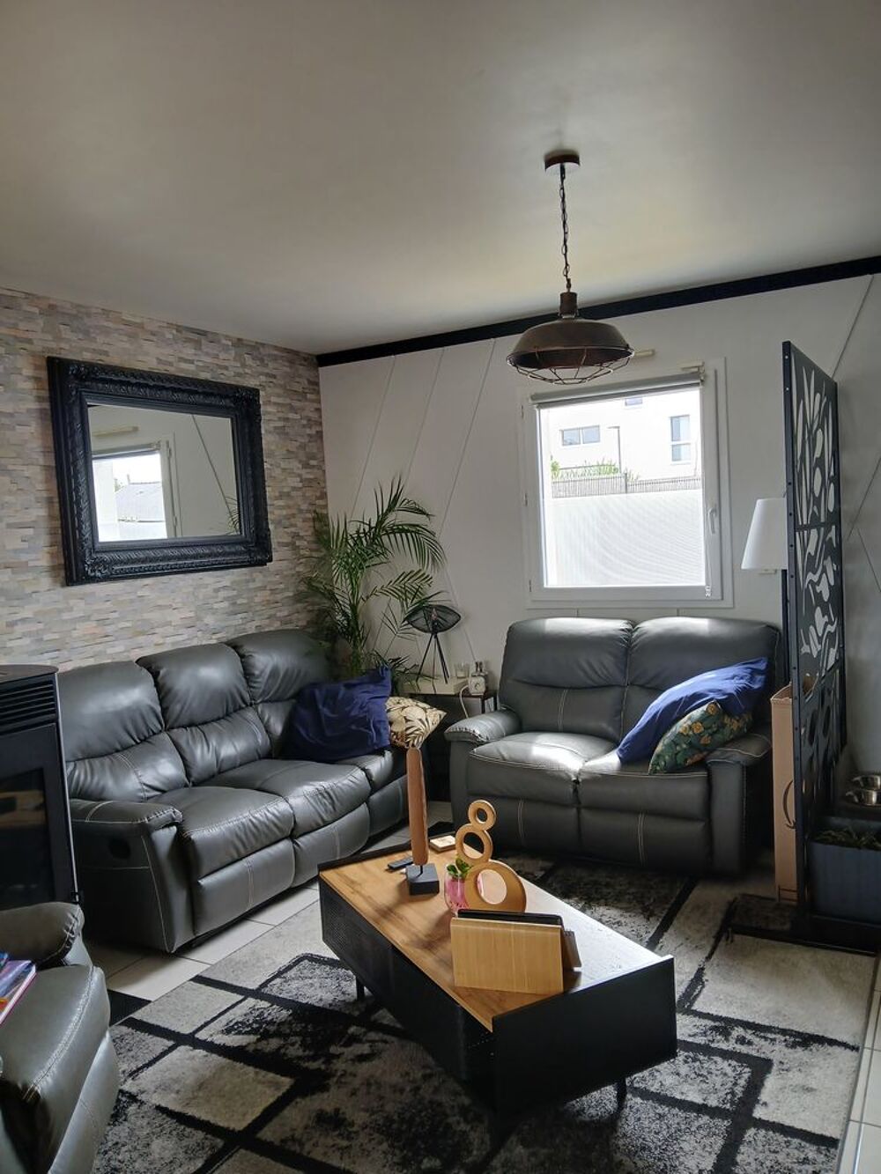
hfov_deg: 53.1
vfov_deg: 67.3
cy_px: 587
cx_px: 440
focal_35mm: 26
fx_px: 882
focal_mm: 3.98
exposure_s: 1/50
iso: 64
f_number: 1.8
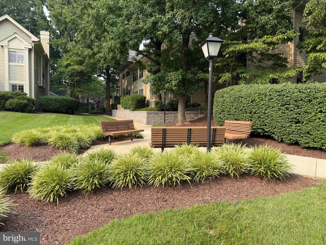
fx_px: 226
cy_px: 122
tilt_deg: -2.1
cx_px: 163
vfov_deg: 56.8
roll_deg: -0.3
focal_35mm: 24
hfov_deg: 71.6
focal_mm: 6.76
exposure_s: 1/1271
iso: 80
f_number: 1.78
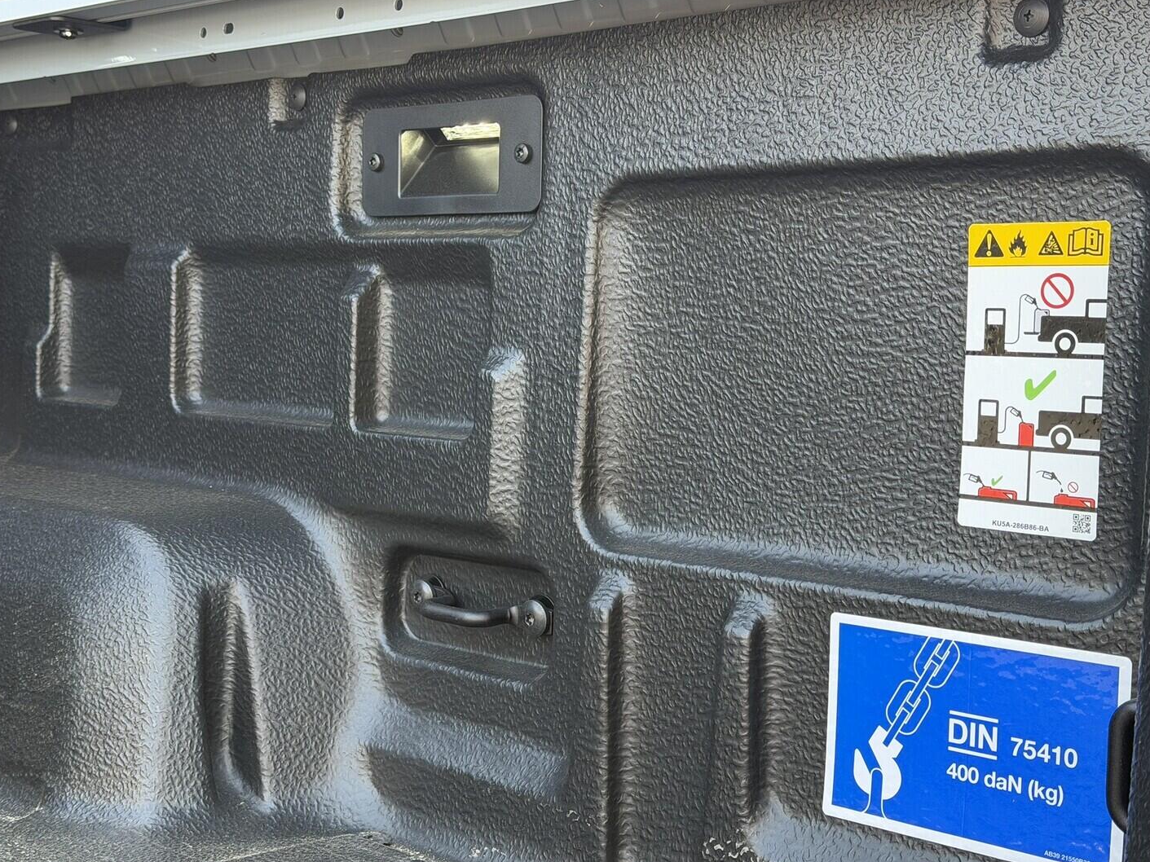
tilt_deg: -4.4
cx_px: 567
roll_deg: -2.1
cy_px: 436
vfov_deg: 29.7
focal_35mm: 49
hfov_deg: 38.9
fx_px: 1628
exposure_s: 1/200
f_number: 1.78
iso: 100
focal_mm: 6.76
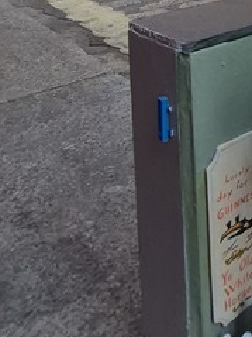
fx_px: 515
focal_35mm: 53
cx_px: 348
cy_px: -71
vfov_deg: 30.5
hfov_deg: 23.5
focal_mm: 1.74
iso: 40
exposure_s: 1/650
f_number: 2.2
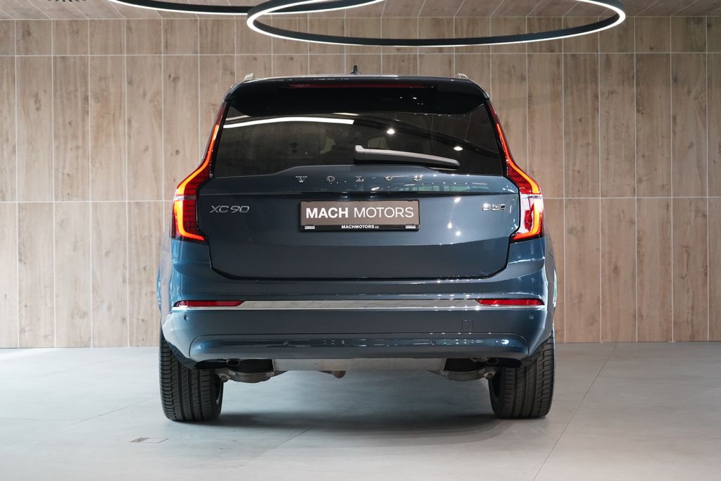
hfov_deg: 30.1
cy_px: 240
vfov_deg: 20.3
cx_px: 360
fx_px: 1342
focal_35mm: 67
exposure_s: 1/160
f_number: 5.6
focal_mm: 67
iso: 5000
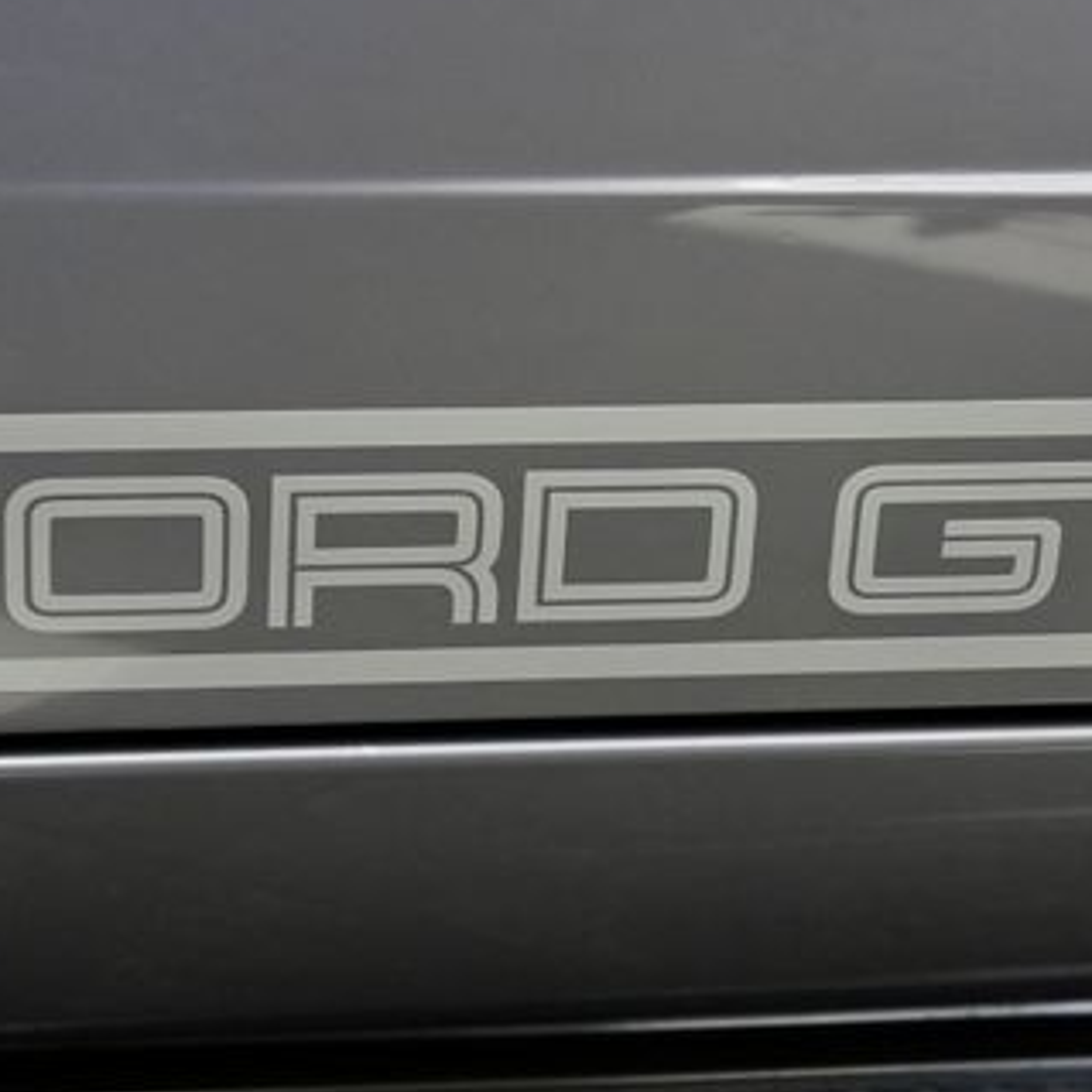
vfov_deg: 15.0
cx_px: 582
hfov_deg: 15.0
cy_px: 565
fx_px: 4140
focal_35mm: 116
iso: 1250
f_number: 4.5
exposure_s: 1/200
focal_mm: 68
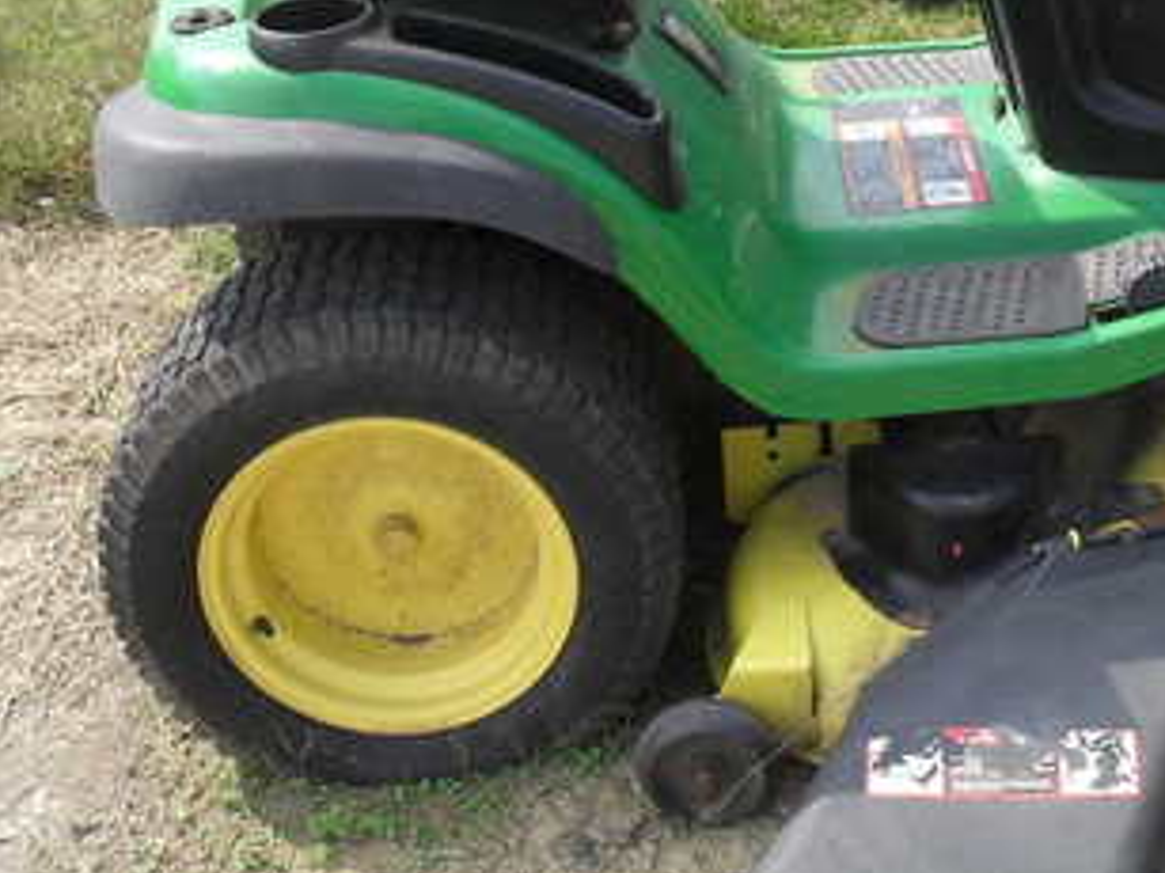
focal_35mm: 62
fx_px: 2086
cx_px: 903
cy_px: 307
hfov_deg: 30.6
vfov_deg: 23.6
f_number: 8.4
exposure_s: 1/90
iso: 100
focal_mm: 6.3
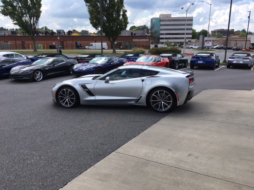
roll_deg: +0.3
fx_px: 213
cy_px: 95
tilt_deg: -13.0
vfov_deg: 48.2
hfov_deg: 61.7
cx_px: 127
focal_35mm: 29
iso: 25
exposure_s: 1/1131
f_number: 2.2
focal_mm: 4.15
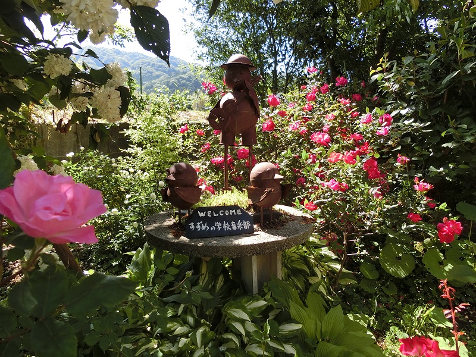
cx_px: 238
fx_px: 344
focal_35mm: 25
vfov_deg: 54.9
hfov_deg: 69.4
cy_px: 178
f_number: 3.5
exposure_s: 1/200
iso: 80
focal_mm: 4.5
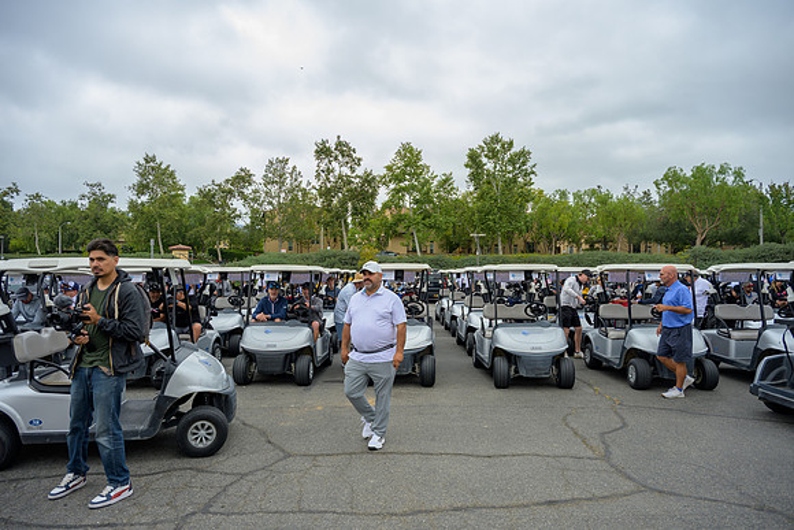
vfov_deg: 53.2
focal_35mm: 24
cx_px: 397
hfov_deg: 73.7
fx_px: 529
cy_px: 265
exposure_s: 1/200
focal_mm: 24
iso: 100
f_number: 4
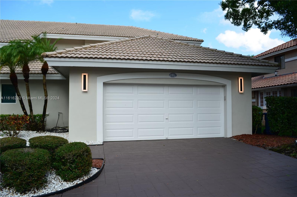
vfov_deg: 47.7
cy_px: 98
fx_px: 222
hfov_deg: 67.5
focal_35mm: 27
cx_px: 148
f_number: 8
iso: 110
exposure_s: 1/250
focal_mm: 18
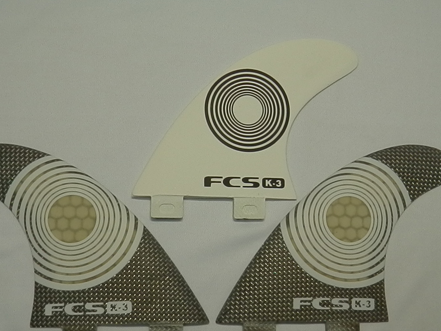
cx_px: 208
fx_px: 561
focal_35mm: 44
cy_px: 185
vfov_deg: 32.8
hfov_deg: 42.9
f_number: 3.6
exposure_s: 1/200
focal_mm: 6.6
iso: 640
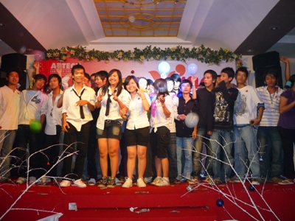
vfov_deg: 42.9
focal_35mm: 33
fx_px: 281
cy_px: 110
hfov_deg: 55.4
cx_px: 148
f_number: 2.8
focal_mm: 5.5
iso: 250
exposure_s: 1/30
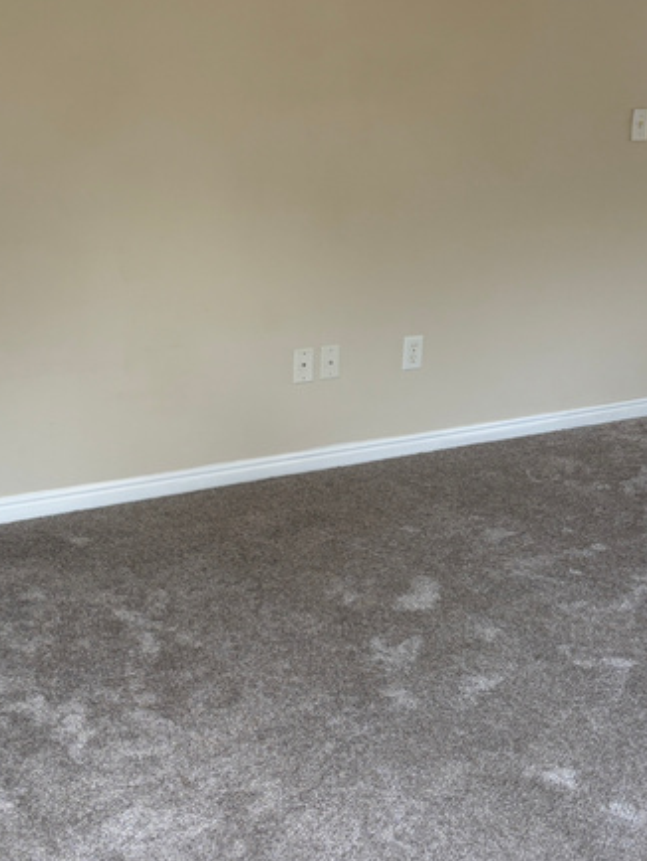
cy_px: 347
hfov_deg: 31.5
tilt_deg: -13.0
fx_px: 1145
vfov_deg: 41.0
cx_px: 304
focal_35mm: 46
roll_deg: +0.0
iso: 125
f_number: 1.6
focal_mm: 5.96
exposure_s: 1/120
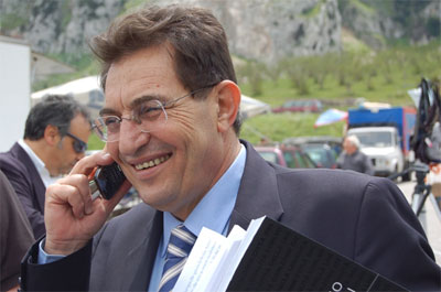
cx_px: 220
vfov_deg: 18.1
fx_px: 917
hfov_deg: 27.0
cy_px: 146
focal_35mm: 75
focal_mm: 50
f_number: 8
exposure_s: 1/250
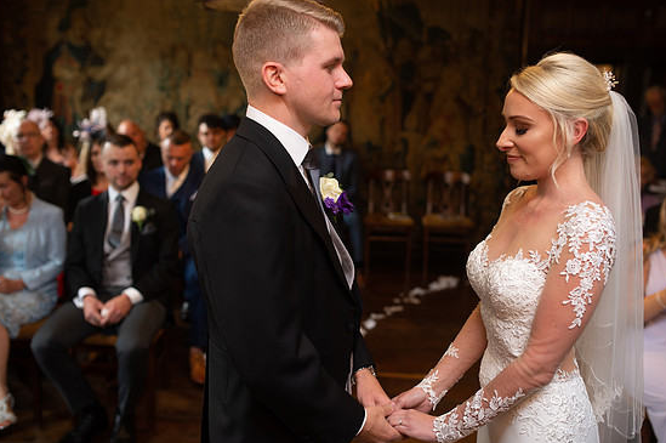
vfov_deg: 35.9
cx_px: 336
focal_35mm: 37
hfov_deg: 51.9
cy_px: 223
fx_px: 684
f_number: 2.5
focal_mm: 35
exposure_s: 1/80
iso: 500
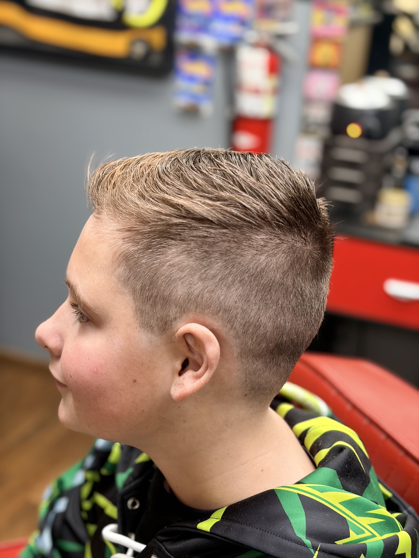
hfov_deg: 28.0
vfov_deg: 36.8
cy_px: 279
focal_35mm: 52
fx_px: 839
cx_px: 210
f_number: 1.6
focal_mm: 5.96
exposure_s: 1/60
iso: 64
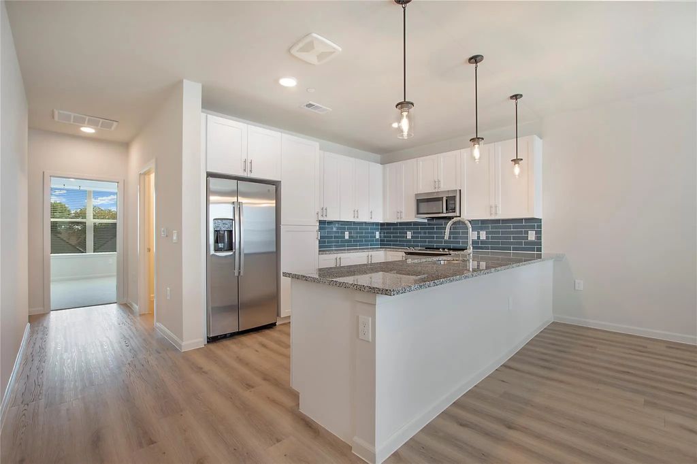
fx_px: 290
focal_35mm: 15
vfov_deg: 77.3
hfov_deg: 100.4
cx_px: 348
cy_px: 232
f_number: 5.6
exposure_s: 1/40
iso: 100
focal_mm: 10
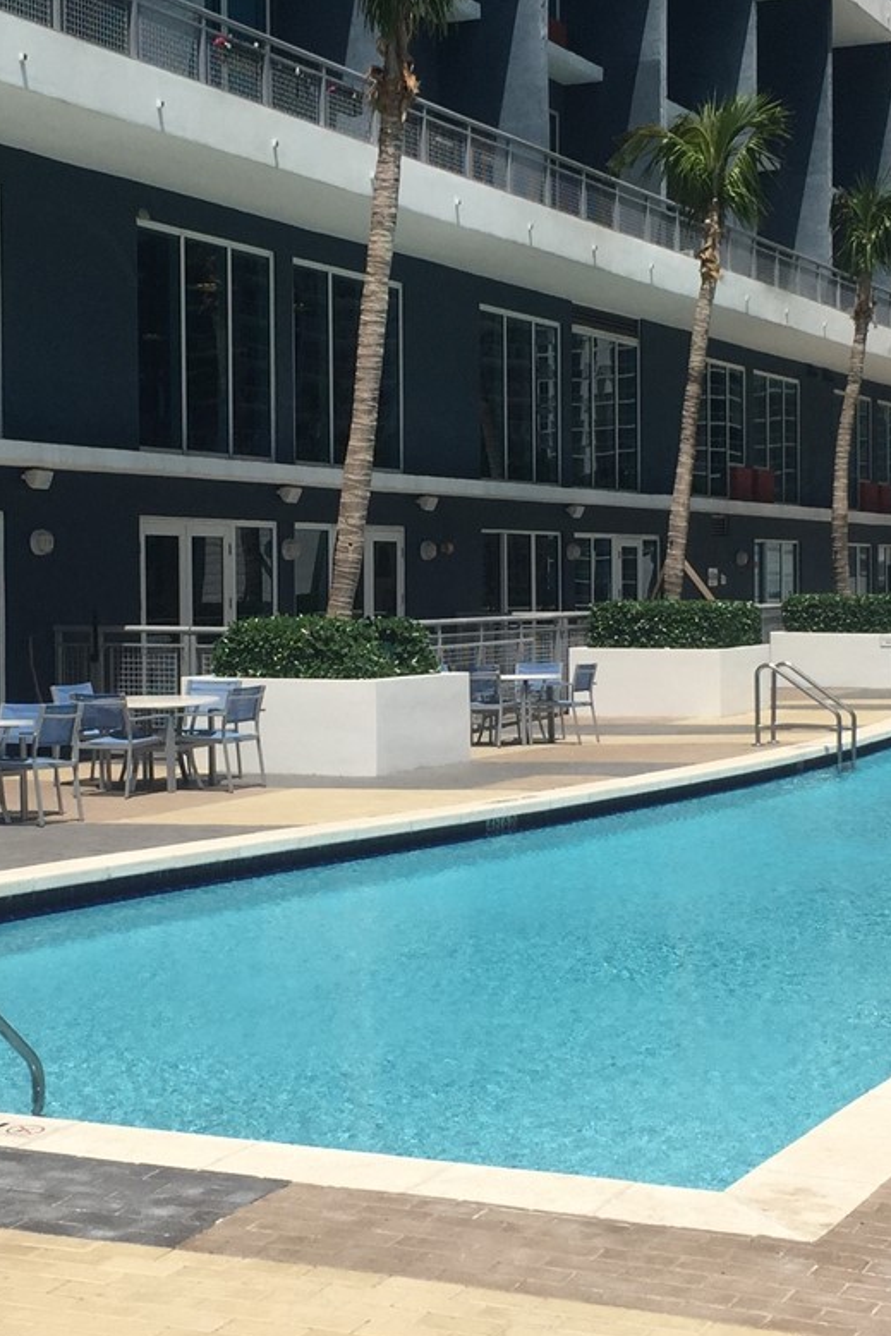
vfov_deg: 32.4
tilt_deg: +0.1
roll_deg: -0.9
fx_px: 2301
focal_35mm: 62
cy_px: 630
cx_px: 403
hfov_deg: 21.9
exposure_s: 1/3049
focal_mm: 4.15
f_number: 2.2
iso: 32
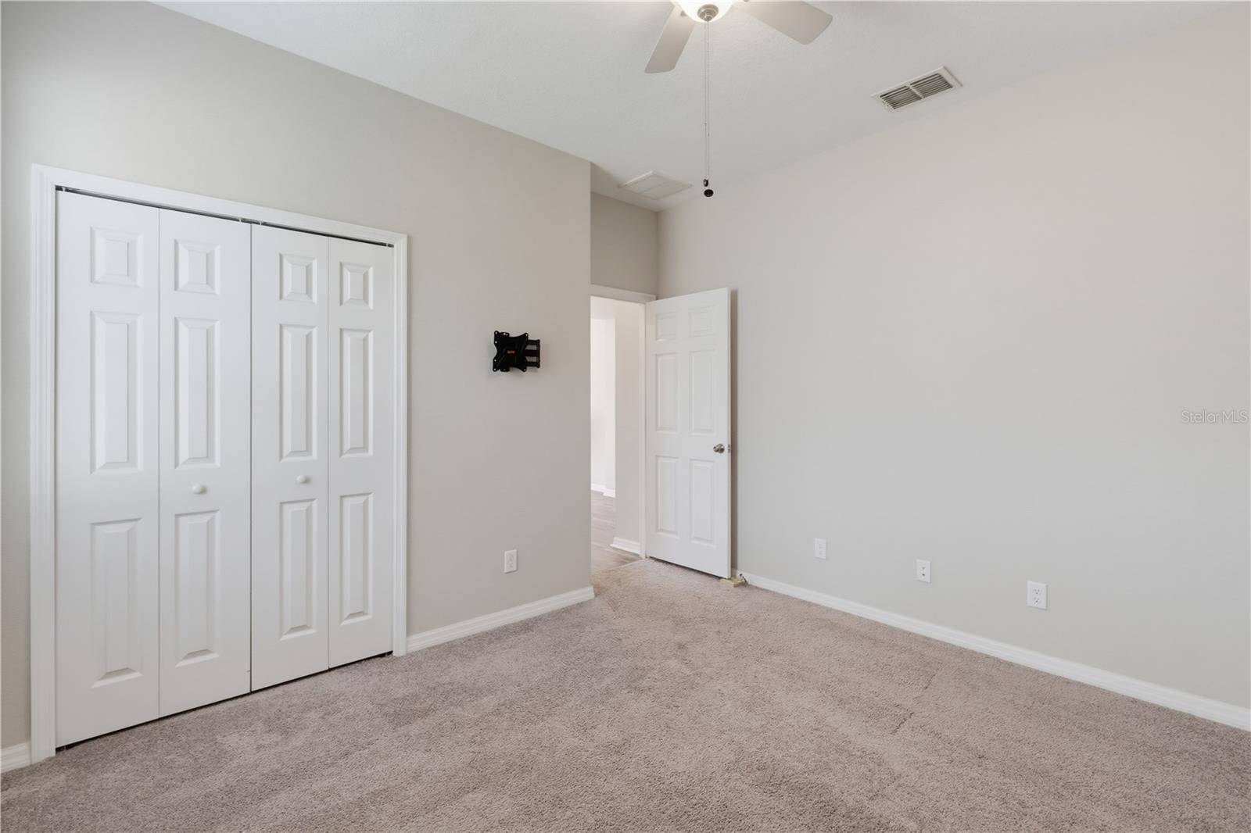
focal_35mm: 16
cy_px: 416
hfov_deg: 95.0
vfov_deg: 72.0
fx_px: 573
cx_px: 626
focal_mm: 16.5
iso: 1600
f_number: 13
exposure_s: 1/40
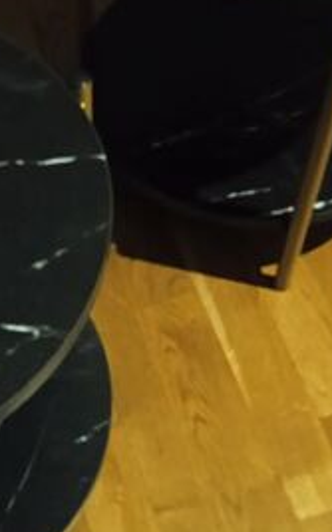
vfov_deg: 29.0
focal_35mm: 71
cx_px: 95
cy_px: 238
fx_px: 1030
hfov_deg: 18.2
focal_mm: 3.43
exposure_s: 1/10
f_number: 2.2
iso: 2825
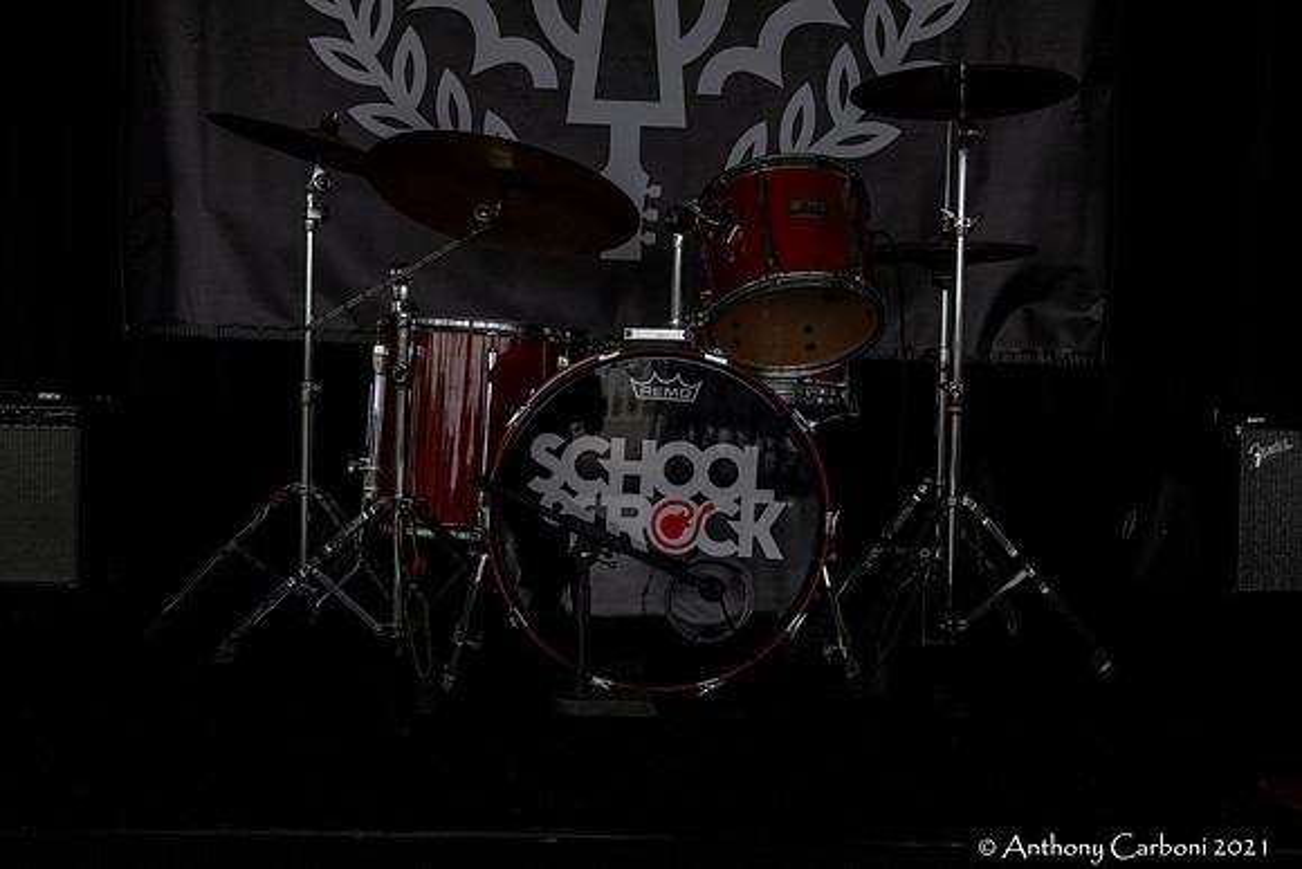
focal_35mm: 52
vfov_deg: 25.8
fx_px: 1899
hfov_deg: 37.8
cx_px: 651
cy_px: 434
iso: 500
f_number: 9
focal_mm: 35
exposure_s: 1/200
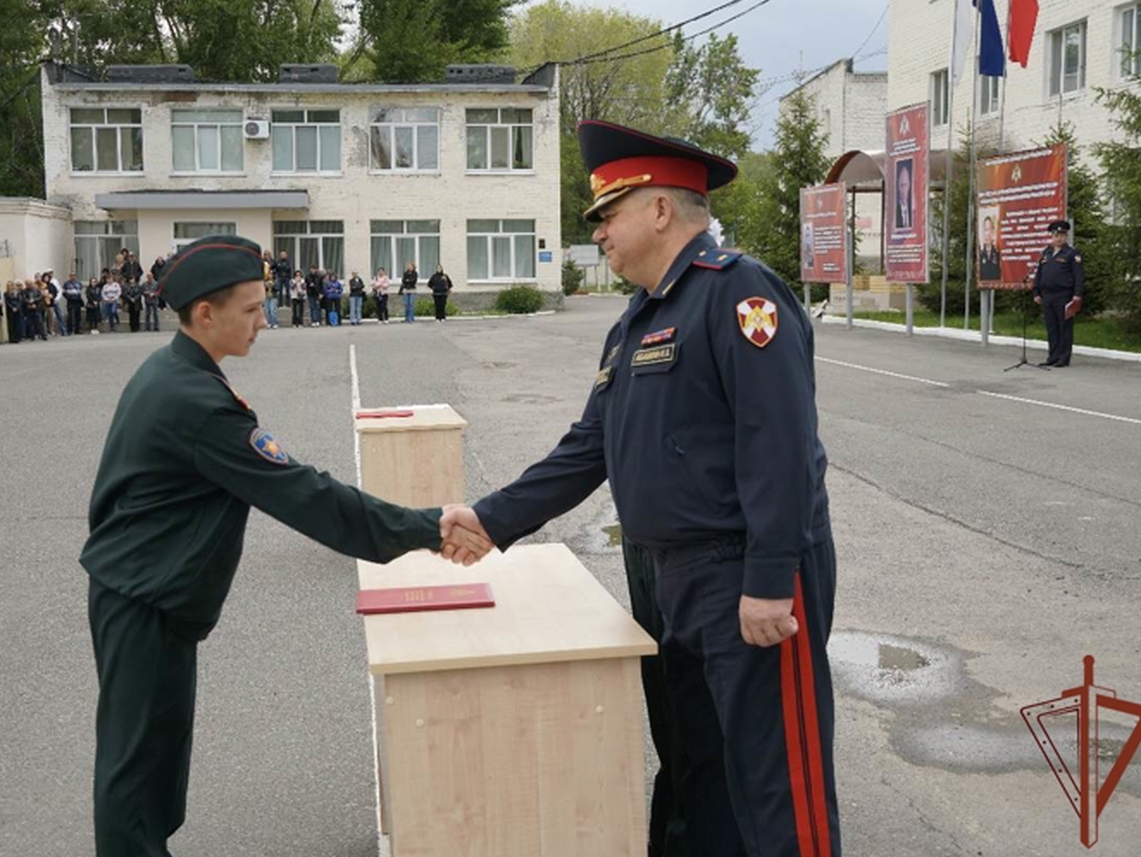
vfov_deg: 29.7
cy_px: 428
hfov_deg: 38.9
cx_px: 521
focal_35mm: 49
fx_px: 1616
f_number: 4.5
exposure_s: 1/160
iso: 100
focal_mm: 30
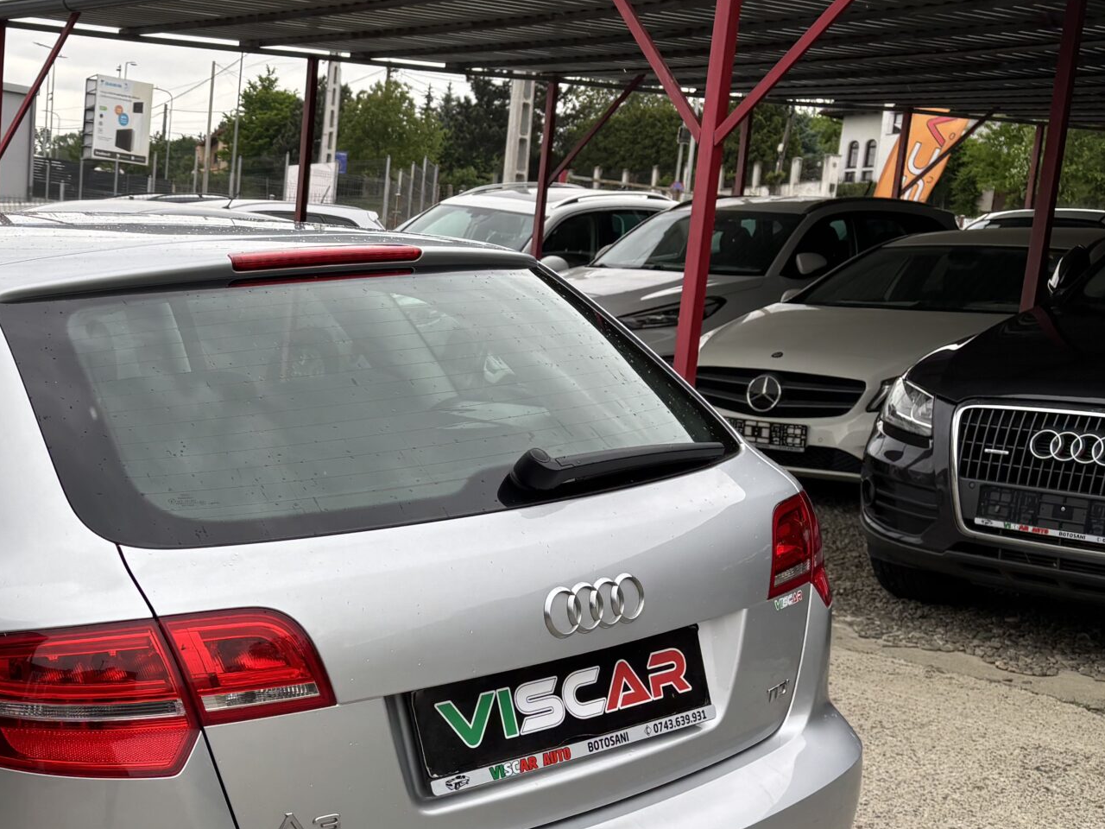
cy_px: 616
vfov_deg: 27.7
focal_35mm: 52
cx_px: 107
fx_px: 1660
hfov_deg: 34.7
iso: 50
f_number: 1.6
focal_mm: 5.96
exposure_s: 1/464
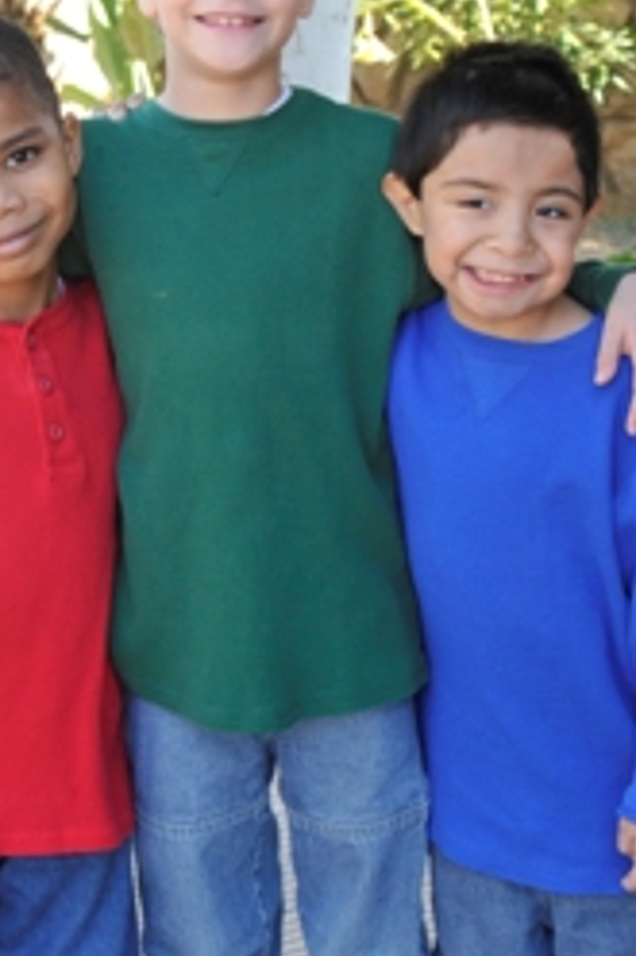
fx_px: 3025
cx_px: 256
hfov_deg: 12.0
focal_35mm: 114
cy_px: 617
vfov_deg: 17.9
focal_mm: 42
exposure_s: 1/125
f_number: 5
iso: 400
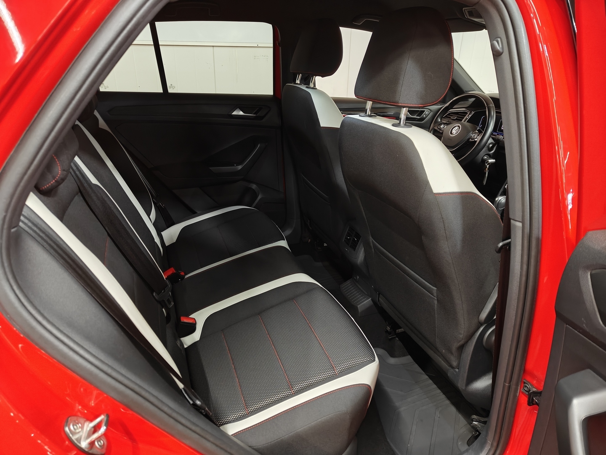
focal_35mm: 24
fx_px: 420
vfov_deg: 56.8
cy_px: 228
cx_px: 303
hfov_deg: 71.6
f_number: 1.8
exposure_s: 1/42
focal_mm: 5.59
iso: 160
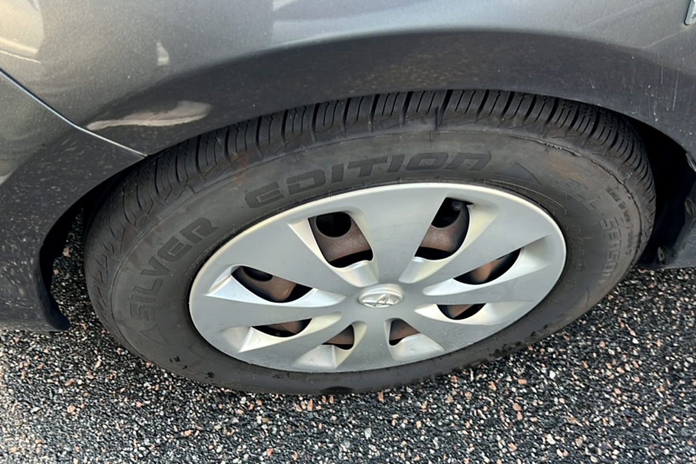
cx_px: 371
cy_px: 258
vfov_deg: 41.1
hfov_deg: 58.7
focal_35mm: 32
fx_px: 619
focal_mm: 5.7
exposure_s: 1/125
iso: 40
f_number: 1.5
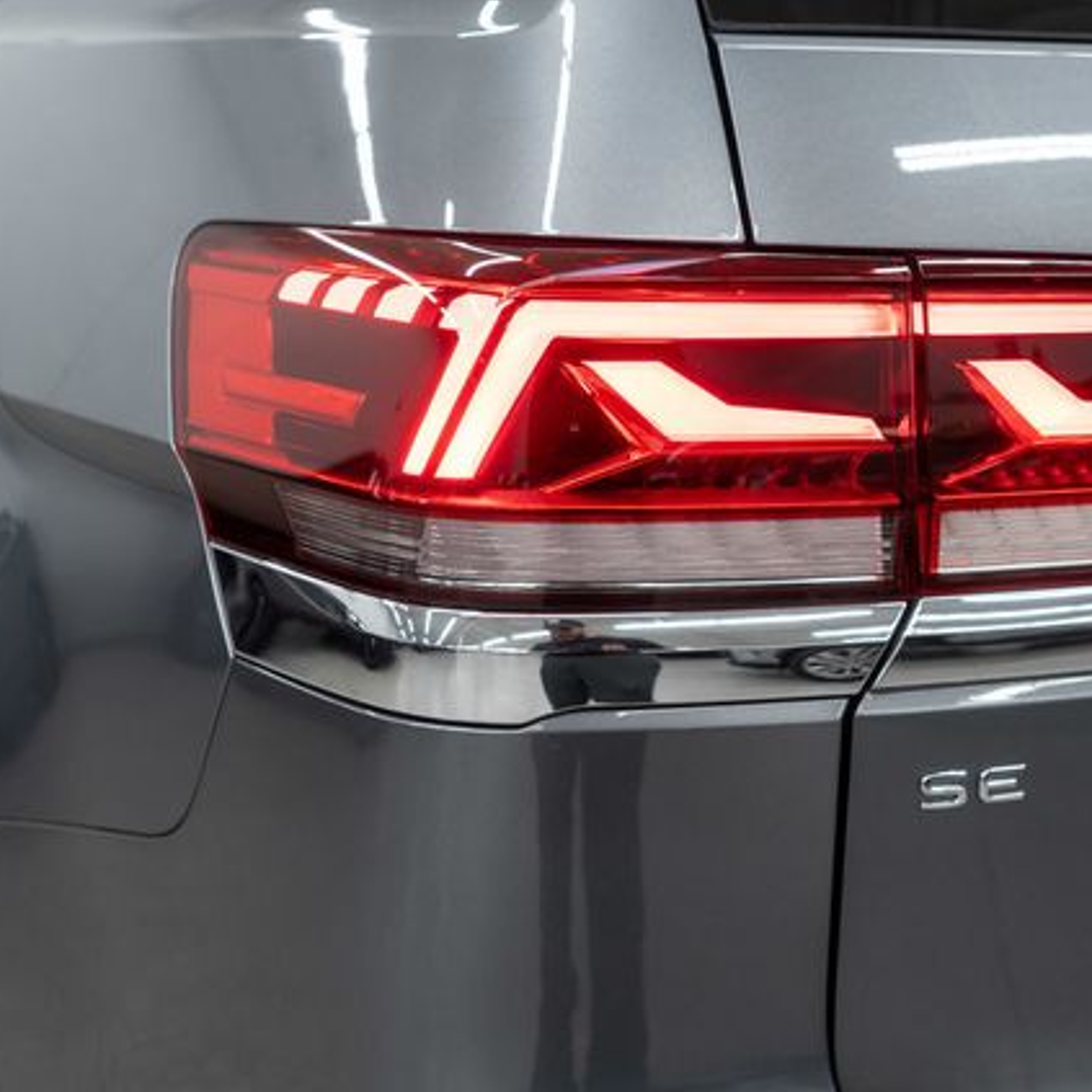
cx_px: 767
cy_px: 549
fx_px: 1927
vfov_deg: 31.6
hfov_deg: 31.3
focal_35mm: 54
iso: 200
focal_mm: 28
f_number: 3.2
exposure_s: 1/40
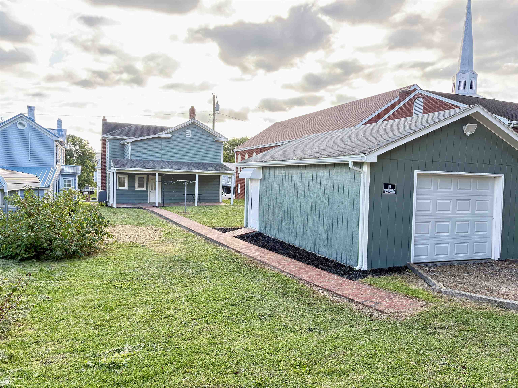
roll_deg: -1.5
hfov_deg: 67.3
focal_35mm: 26
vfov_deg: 53.1
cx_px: 259
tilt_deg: -2.6
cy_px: 194
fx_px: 389
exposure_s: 1/235
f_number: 1.6
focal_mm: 5.96
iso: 64
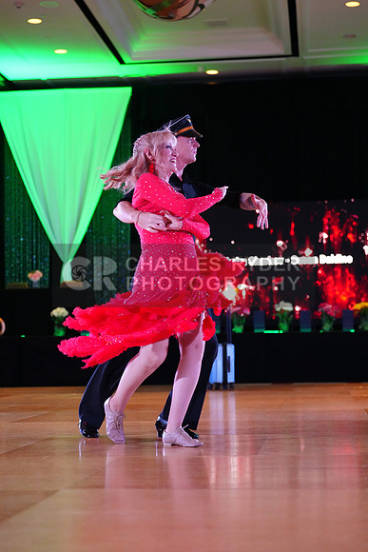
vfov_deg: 28.8
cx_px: 184
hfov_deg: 19.5
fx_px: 1073
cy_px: 276
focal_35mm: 70
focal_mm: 70
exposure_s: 1/400
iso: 6400
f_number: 2.8
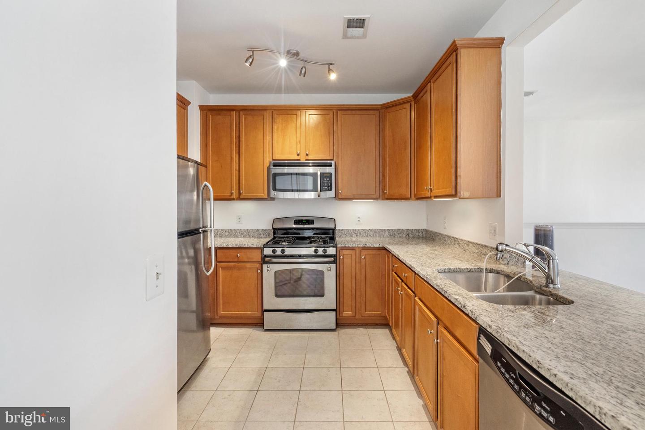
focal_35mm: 16
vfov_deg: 73.7
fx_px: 287
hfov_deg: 96.7
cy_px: 215
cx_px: 322
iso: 1250
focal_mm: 16
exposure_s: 1/13
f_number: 8
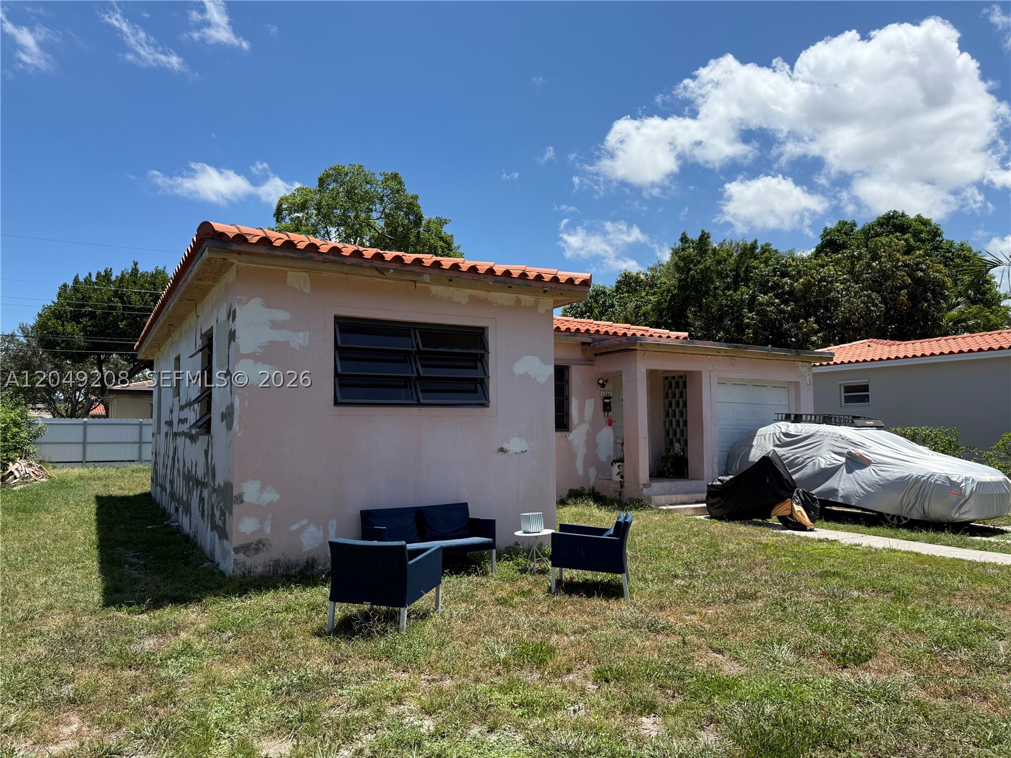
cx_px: 506
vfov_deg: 56.8
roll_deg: -0.4
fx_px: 701
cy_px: 379
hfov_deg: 71.6
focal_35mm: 24
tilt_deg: +4.5
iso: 100
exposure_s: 1/4975
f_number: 1.78
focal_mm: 6.76
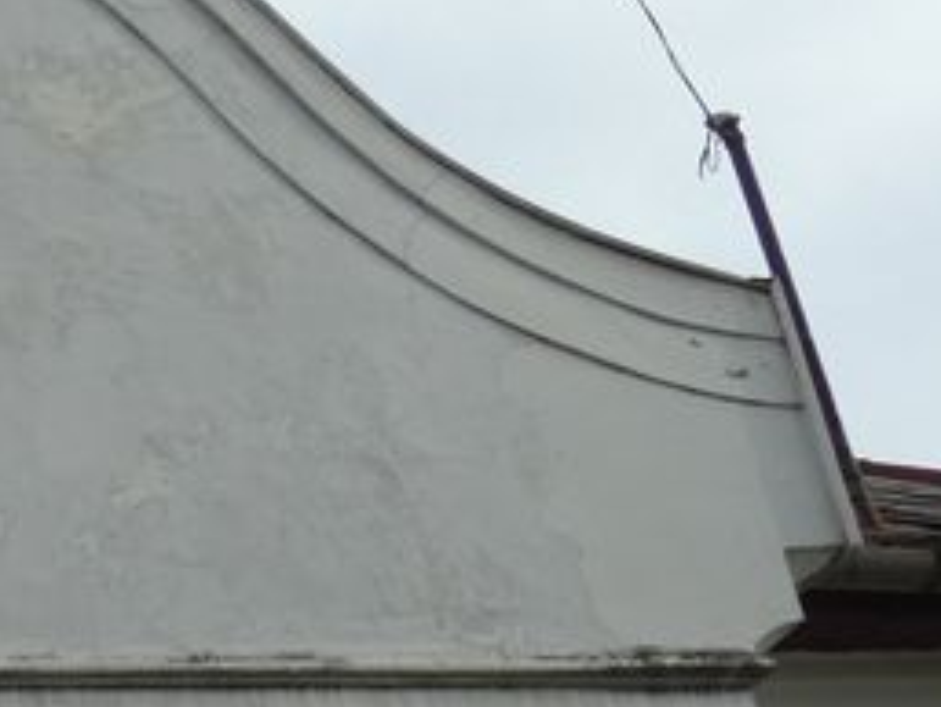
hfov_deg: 17.9
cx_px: -441
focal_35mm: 99
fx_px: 2692
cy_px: 330
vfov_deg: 15.0
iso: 80
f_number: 3.1
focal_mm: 4.6
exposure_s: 1/800
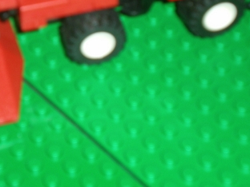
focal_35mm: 152
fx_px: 1098
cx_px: 64
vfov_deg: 9.7
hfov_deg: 13.0
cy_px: 9
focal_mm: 12.3
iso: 50
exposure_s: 1/120
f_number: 4.6
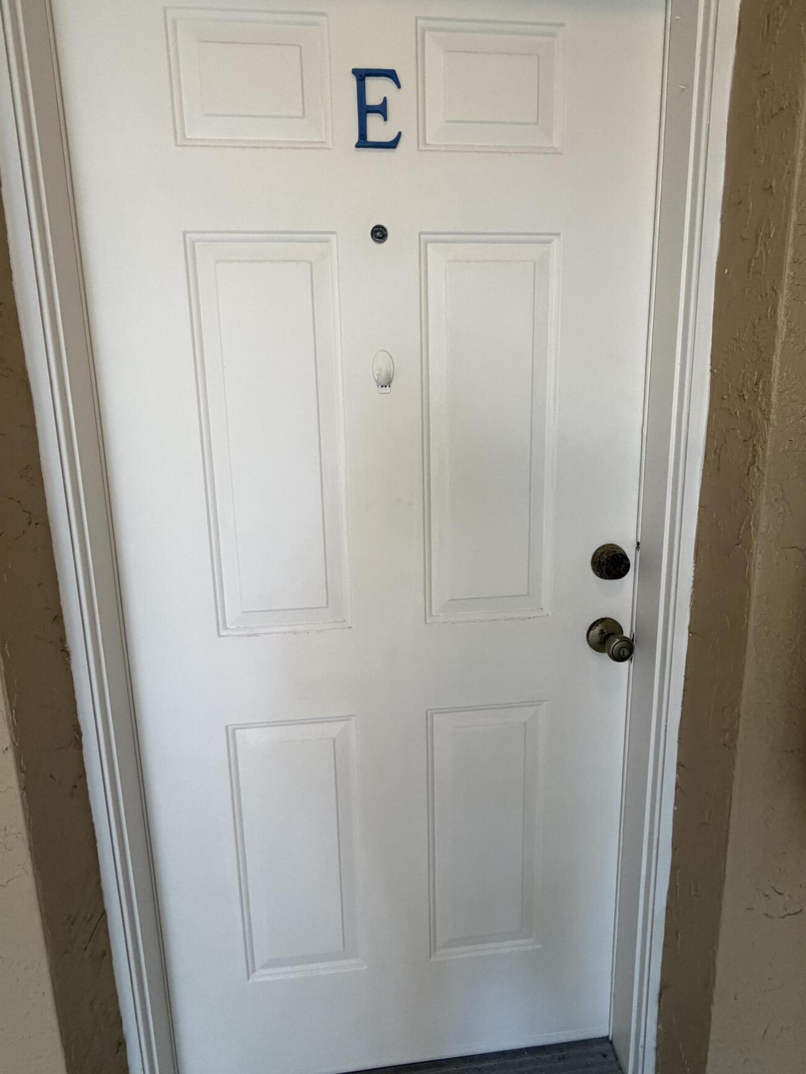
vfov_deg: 94.3
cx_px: 389
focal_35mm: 16
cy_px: 490
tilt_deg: -9.8
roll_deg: +0.8
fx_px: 497
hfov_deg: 78.1
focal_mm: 2.22
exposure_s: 1/120
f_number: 2.2
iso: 250
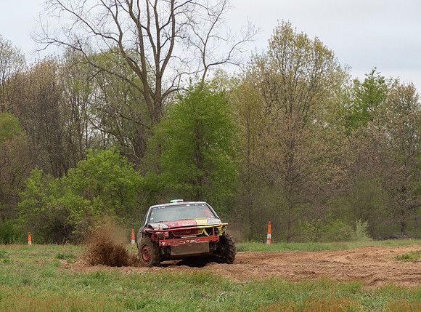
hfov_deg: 11.5
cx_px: 222
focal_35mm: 173
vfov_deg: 8.5
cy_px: 235
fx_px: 2096
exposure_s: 1/1000
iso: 200
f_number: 4.4
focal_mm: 58
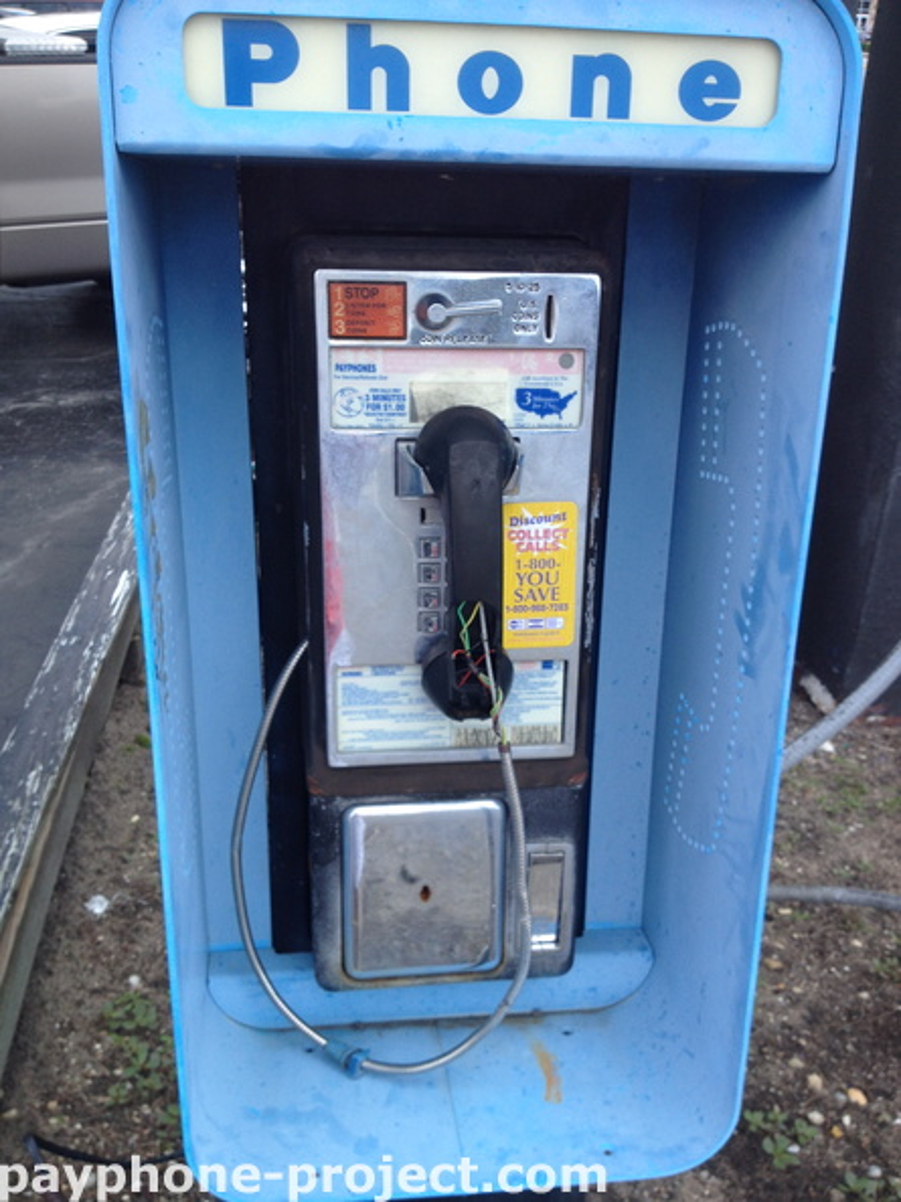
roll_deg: -1.8
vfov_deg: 52.6
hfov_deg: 40.7
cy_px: 601
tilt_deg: -27.1
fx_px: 1216
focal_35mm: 35
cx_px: 450
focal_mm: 4.28
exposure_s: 1/502
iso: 50
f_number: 2.4
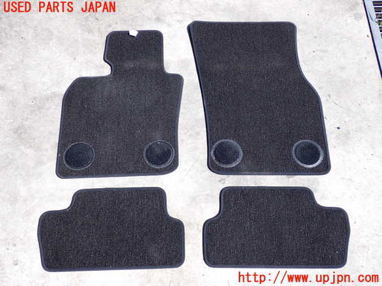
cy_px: 143
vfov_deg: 37.7
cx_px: 191
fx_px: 419
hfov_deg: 49.0
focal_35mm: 38
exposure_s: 1/500
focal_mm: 6.83
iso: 100
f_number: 2.7
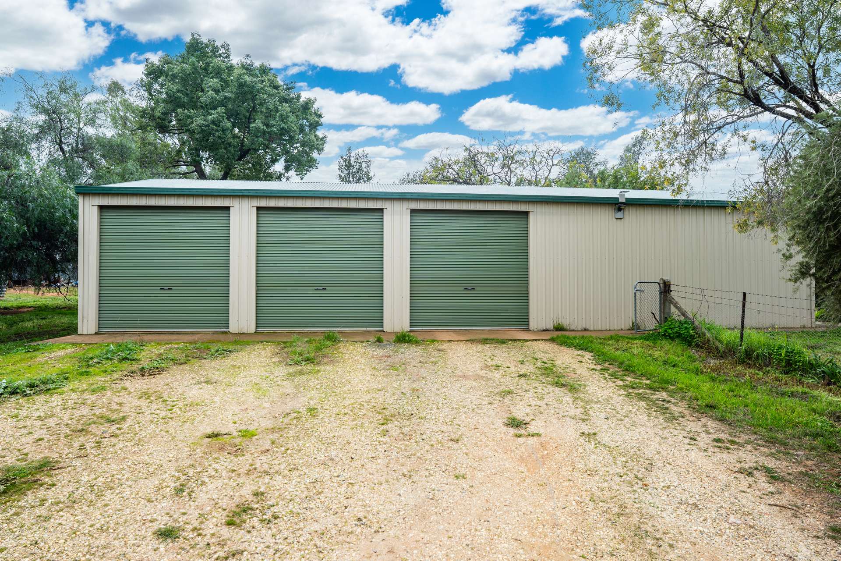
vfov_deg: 59.5
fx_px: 491
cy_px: 280
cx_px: 420
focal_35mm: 21
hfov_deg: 81.2
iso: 320
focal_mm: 21
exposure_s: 1/400
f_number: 6.3
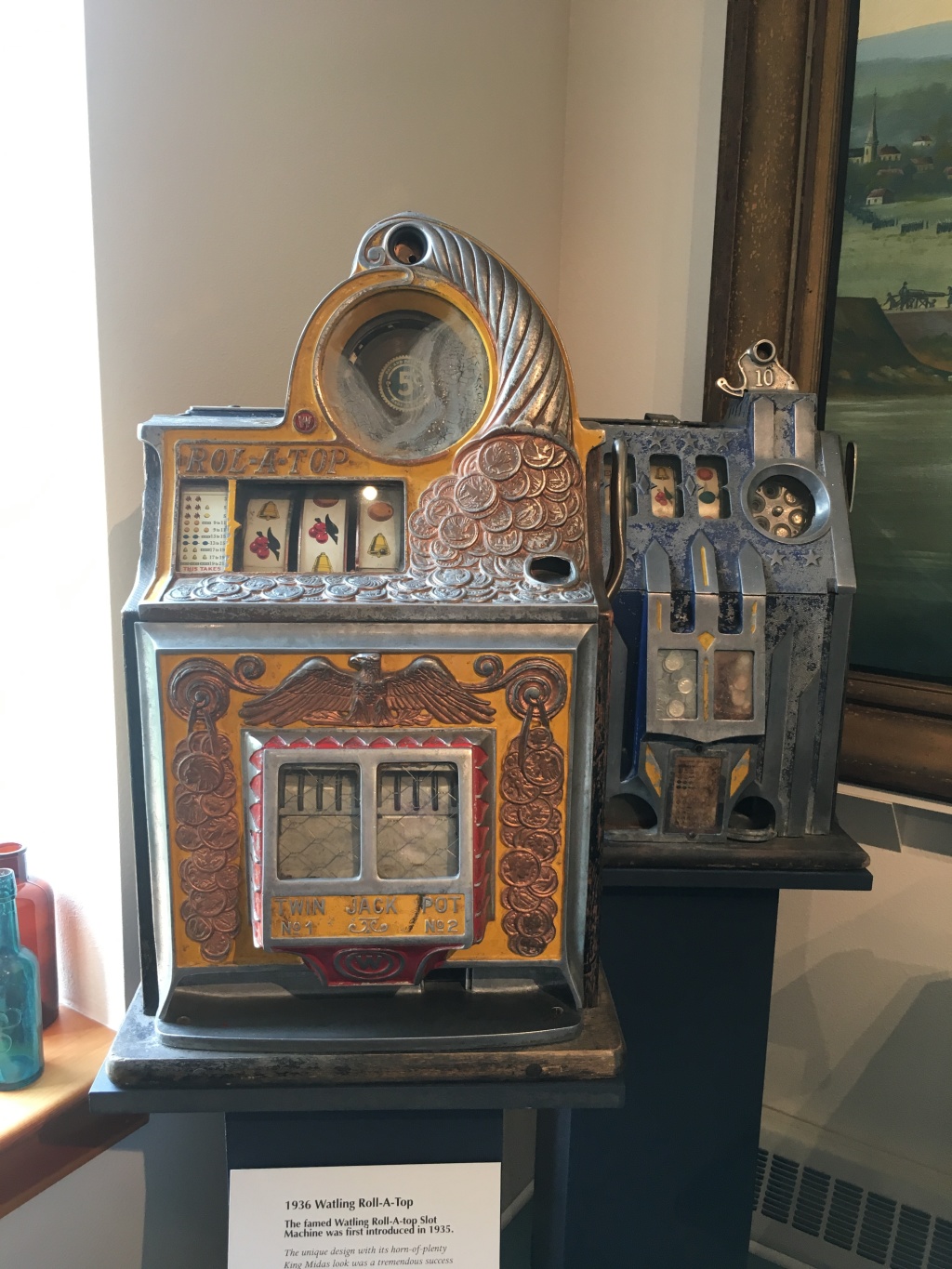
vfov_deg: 61.7
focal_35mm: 29
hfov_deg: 48.2
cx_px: 476
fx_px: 1063
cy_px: 634
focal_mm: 4.15
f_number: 2.2
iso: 50
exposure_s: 1/30
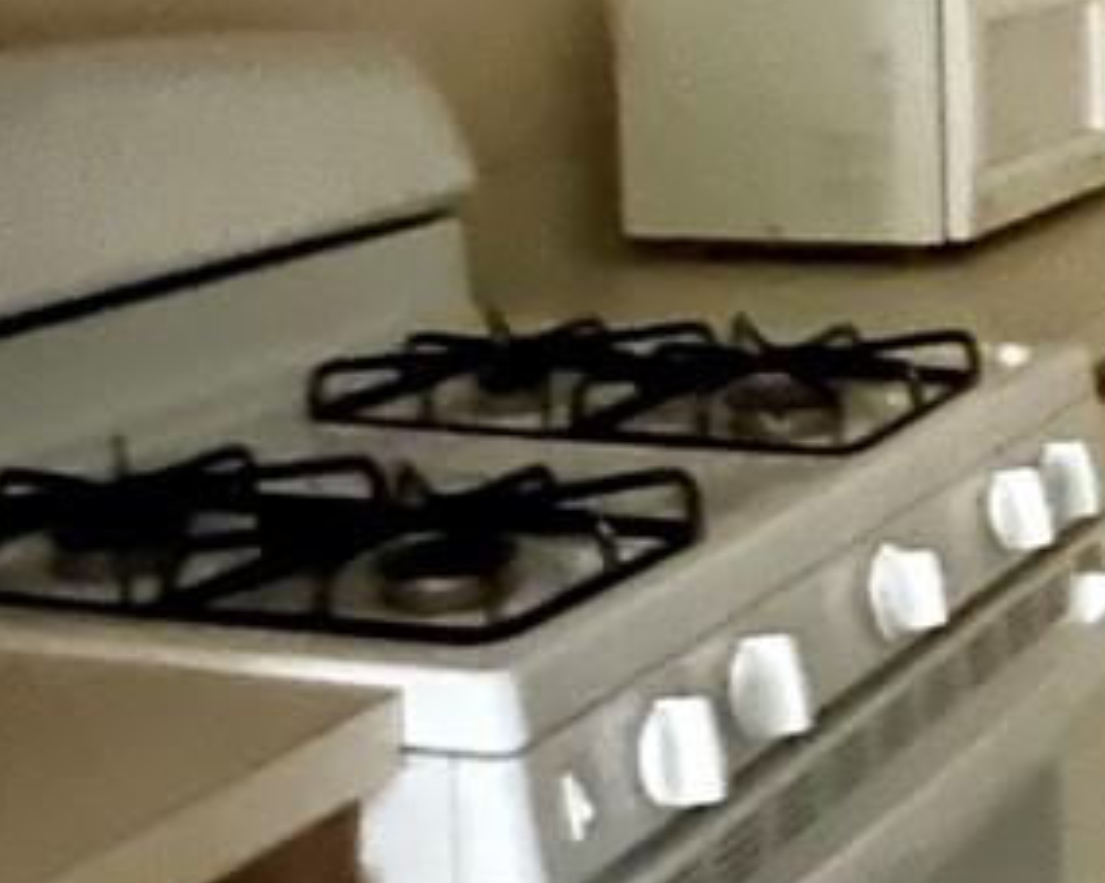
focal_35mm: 77
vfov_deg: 18.8
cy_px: -187
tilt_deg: +0.0
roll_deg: +2.0
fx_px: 2517
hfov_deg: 22.9
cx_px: 1288
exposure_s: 1/8
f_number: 2.2
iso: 3200
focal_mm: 2.22
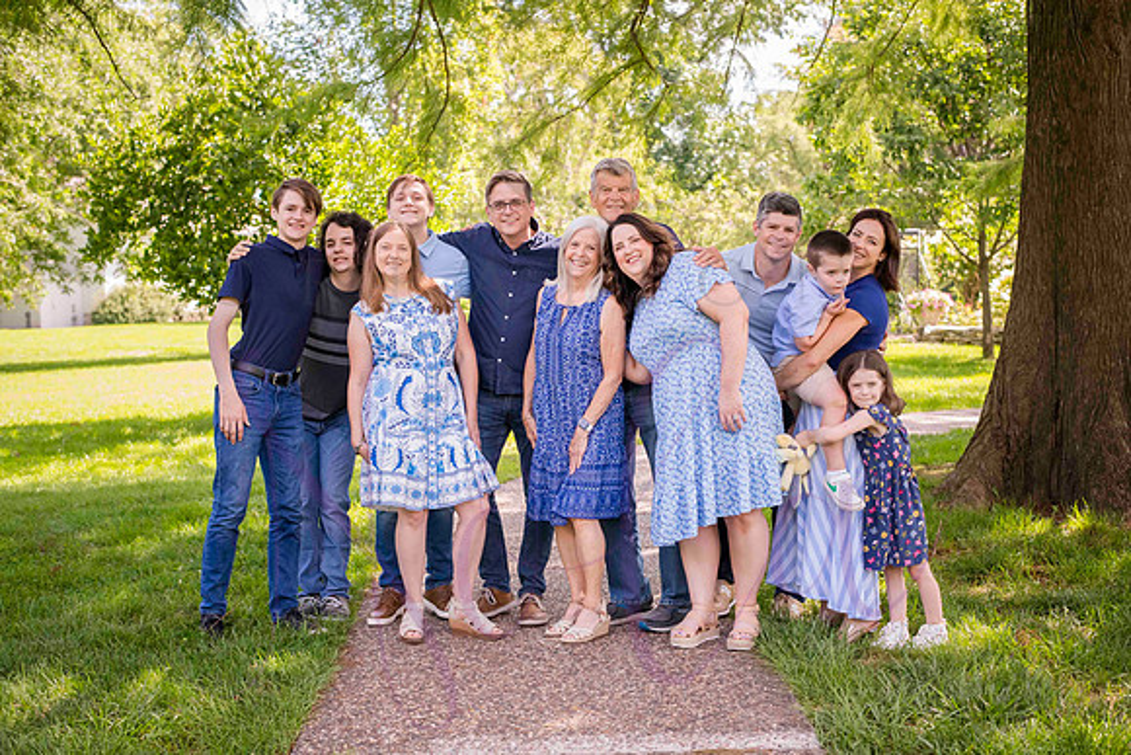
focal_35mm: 50
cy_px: 378
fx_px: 1571
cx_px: 566
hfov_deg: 39.6
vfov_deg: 27.0
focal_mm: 50
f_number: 4
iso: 400
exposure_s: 1/320
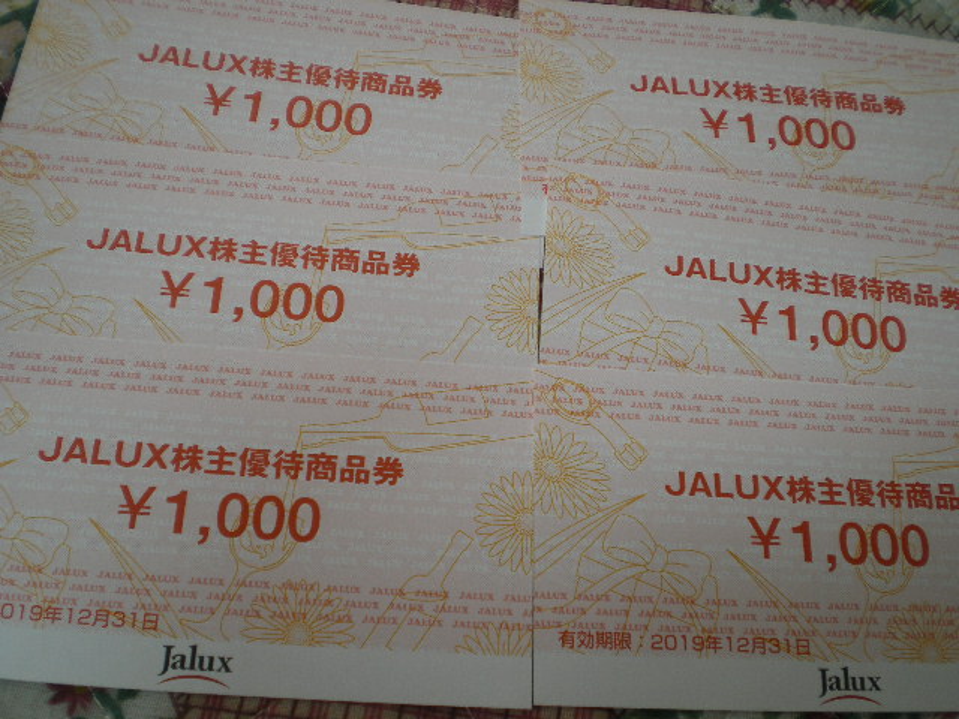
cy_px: 360
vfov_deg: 37.7
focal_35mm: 38
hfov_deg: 49.0
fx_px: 1053
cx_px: 480
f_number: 3.1
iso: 64
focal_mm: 6.3
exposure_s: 1/30
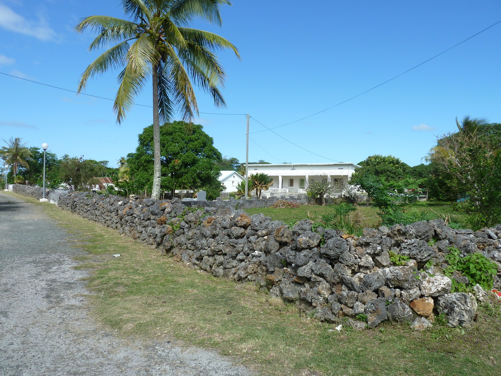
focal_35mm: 25
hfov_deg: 69.4
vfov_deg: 54.9
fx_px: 362
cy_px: 188
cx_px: 250
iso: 80
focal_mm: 4.1
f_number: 4.5
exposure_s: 1/400
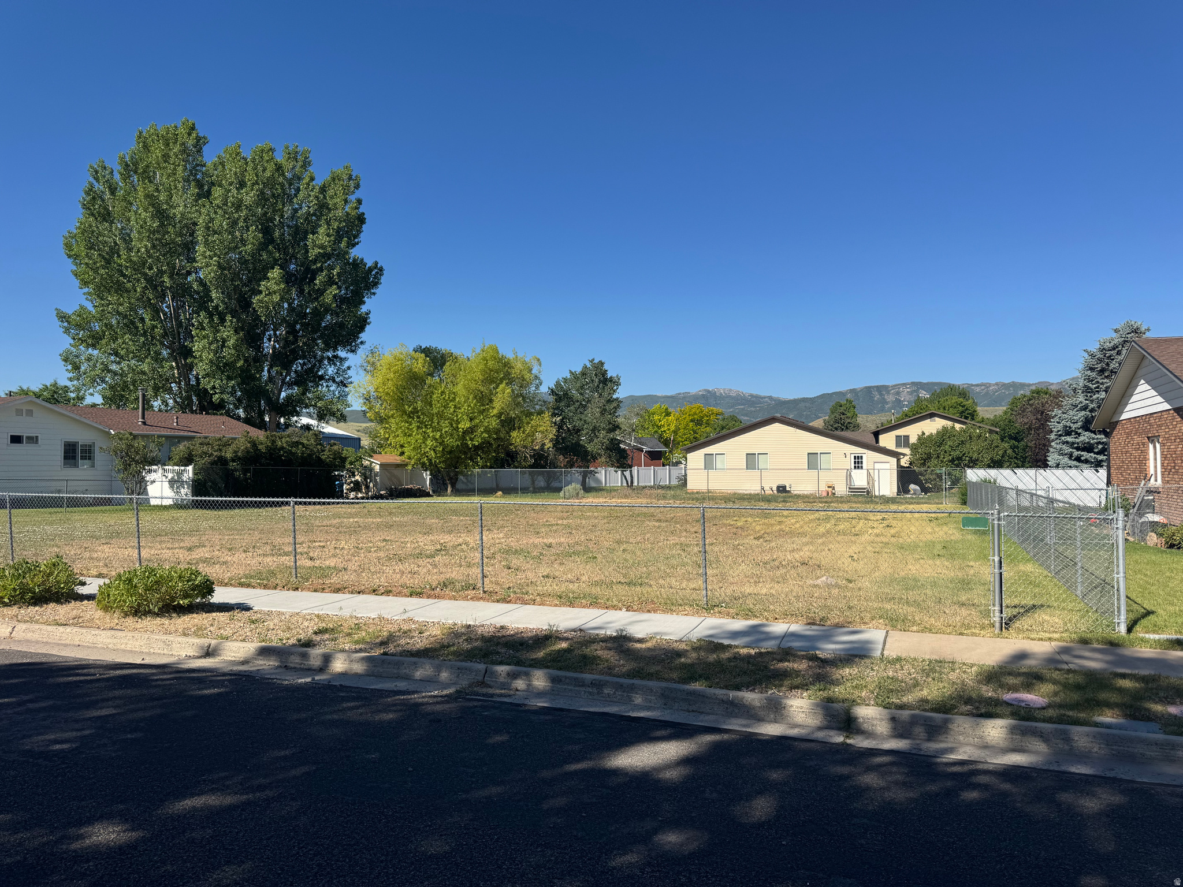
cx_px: 592
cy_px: 444
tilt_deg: +0.5
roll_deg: +0.0
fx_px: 820
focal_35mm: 24
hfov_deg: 71.6
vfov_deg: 56.8
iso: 80
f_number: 1.78
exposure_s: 1/4950
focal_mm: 6.76
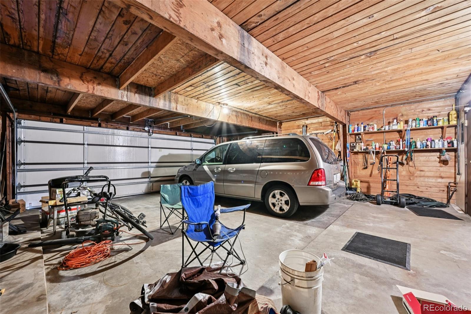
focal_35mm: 14
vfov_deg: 81.2
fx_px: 183
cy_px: 157
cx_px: 236
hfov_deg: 104.3
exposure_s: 5
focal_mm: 14
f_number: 11
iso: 400
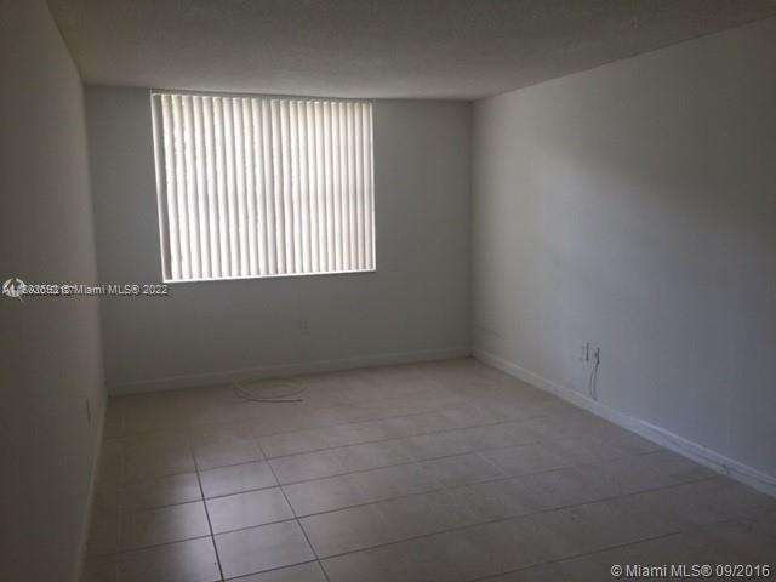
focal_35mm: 29
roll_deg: +0.2
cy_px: 291
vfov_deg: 48.2
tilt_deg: -7.7
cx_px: 388
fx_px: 650
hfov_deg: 61.7
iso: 32
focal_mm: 4.15
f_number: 2.2
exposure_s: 1/40
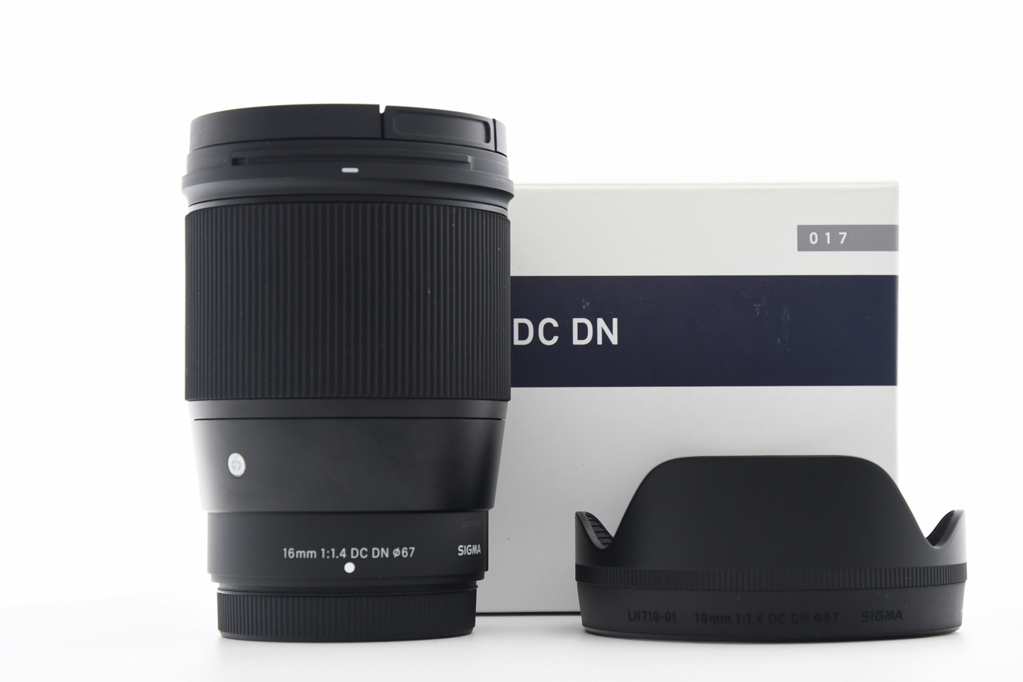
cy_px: 377
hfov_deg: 22.4
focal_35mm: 91
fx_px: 2585
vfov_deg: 15.0
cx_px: 562
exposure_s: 1/125
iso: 1000
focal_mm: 55
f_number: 8
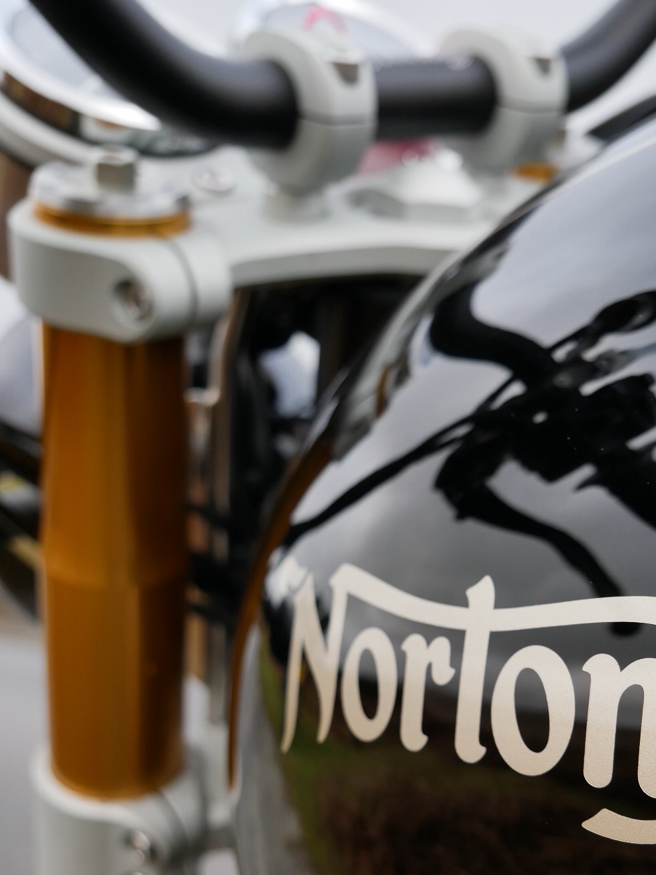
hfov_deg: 27.4
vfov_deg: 35.6
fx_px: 1339
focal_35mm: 53
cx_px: 438
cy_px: 626
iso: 200
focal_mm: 18
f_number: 3.9
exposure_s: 1/125
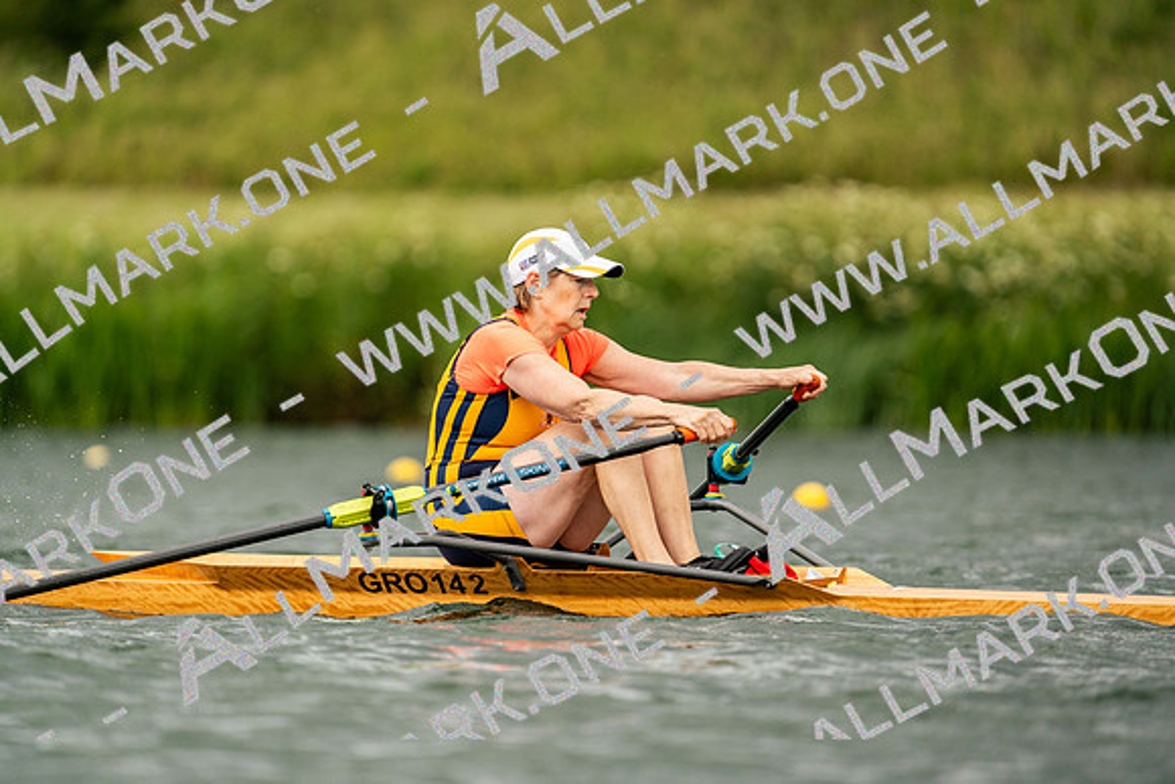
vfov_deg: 2.3
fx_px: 19587
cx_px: 588
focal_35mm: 600
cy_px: 392
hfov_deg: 3.4
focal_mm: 600
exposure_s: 1/2000
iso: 500
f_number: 6.3
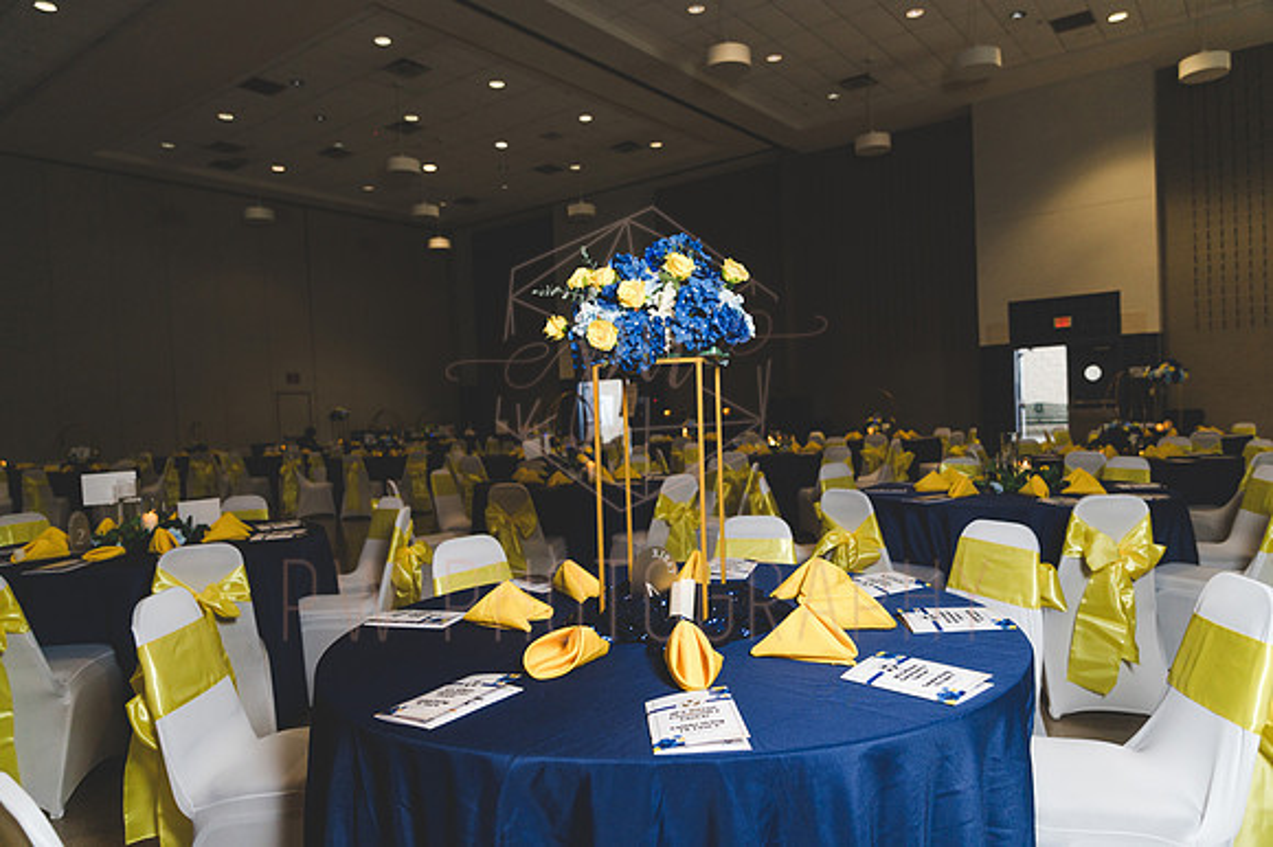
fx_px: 848
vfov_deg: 53.1
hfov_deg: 73.8
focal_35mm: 24
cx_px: 636
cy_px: 424
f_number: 2.8
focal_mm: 24
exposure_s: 1/200
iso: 400
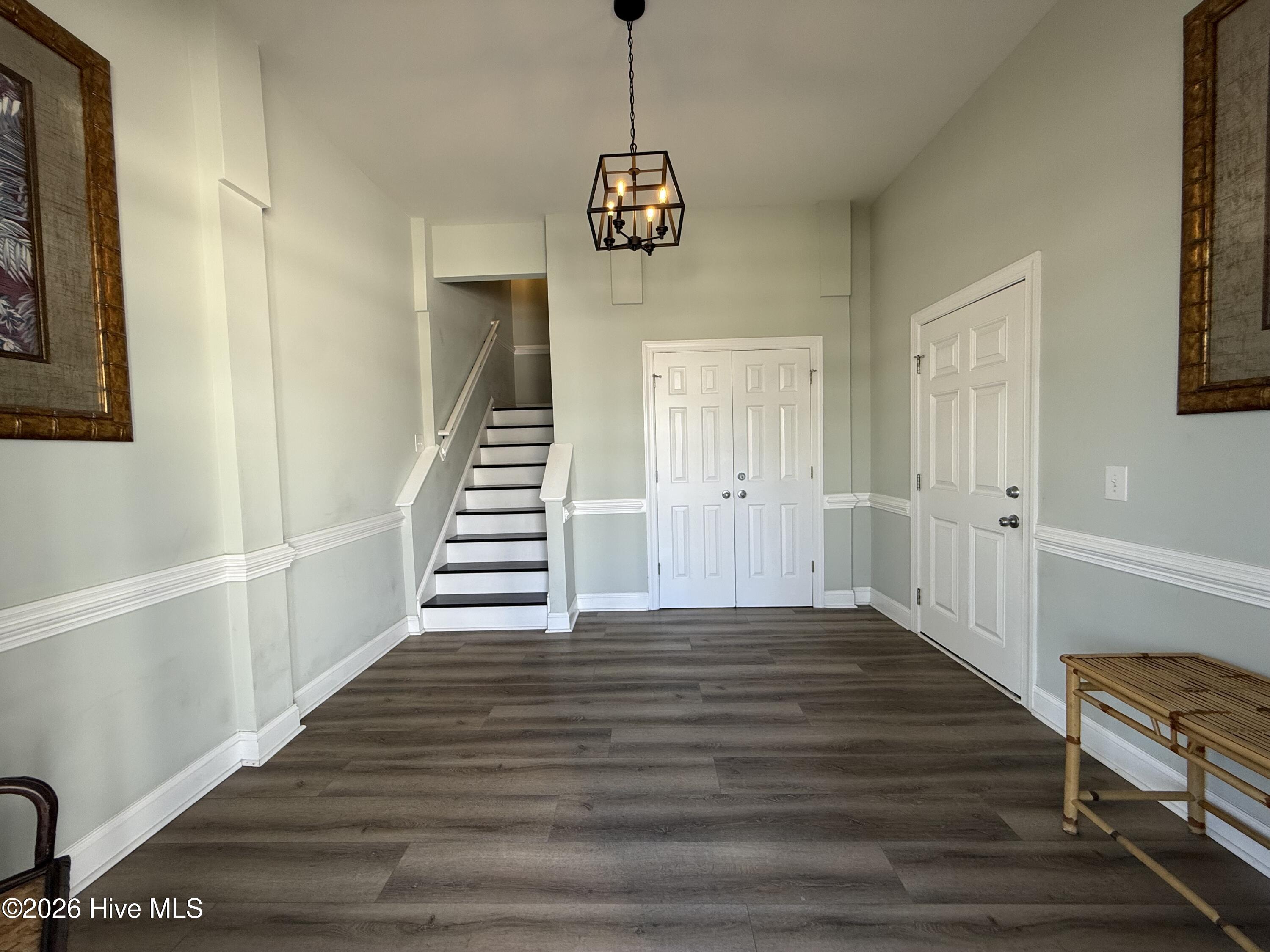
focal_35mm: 14
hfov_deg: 102.1
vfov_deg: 85.7
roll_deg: +1.8
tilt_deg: -2.8
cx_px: 635
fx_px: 514
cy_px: 476
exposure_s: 1/120
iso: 100
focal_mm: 2.22
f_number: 2.2
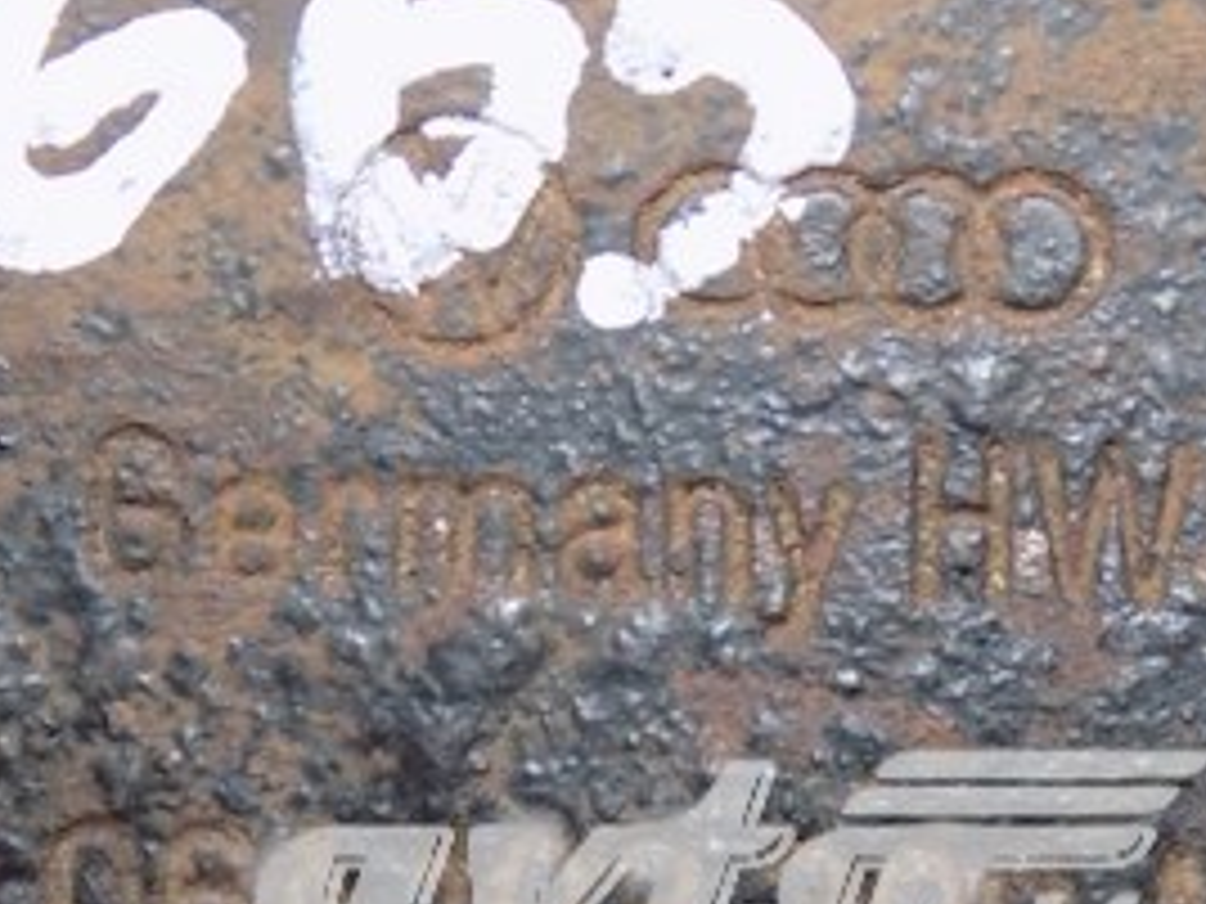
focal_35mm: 155
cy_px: 886
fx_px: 5400
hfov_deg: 12.7
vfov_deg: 9.5
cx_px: 765
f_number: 4.1
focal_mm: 11.5
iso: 200
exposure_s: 1/30
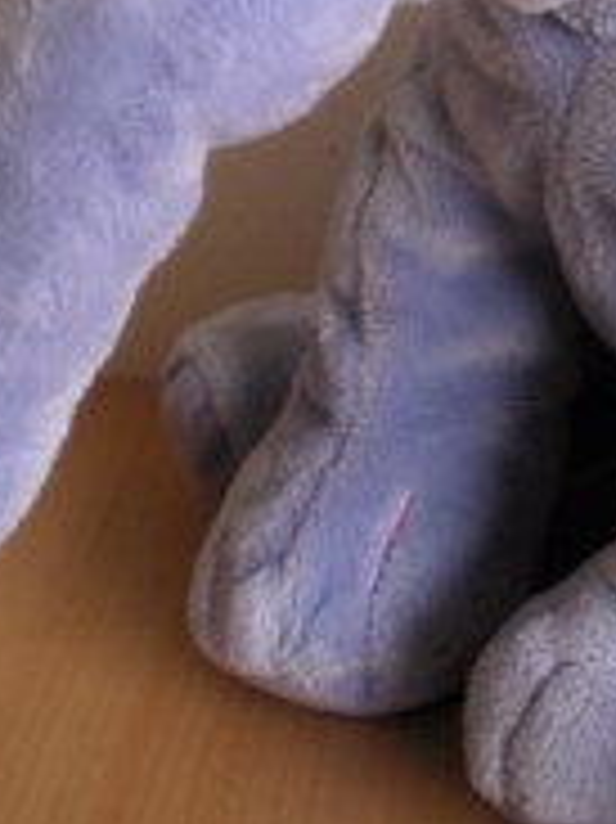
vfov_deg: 17.9
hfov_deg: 13.5
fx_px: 2566
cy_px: 77
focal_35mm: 108
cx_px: 589
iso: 64
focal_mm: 6.3
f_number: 3.1
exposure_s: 1/62
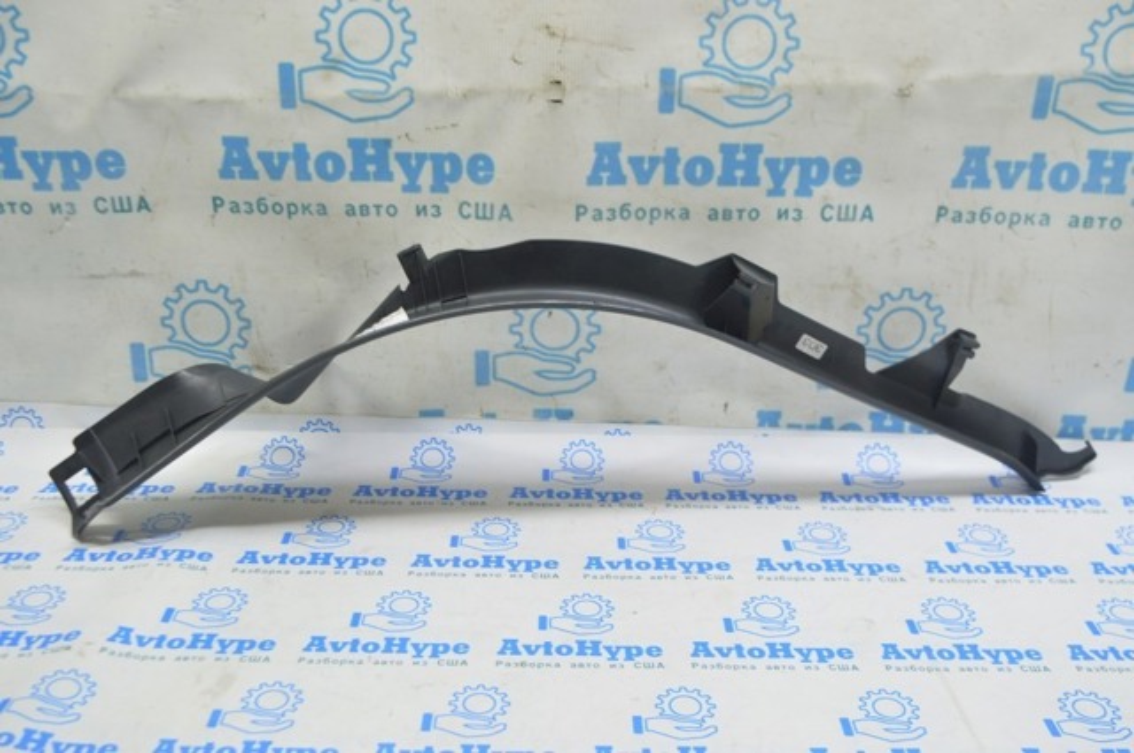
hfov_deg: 49.6
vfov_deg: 34.1
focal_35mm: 39
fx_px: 1227
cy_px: 376
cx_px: 567
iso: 400
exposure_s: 1/20
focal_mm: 26
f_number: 5.6
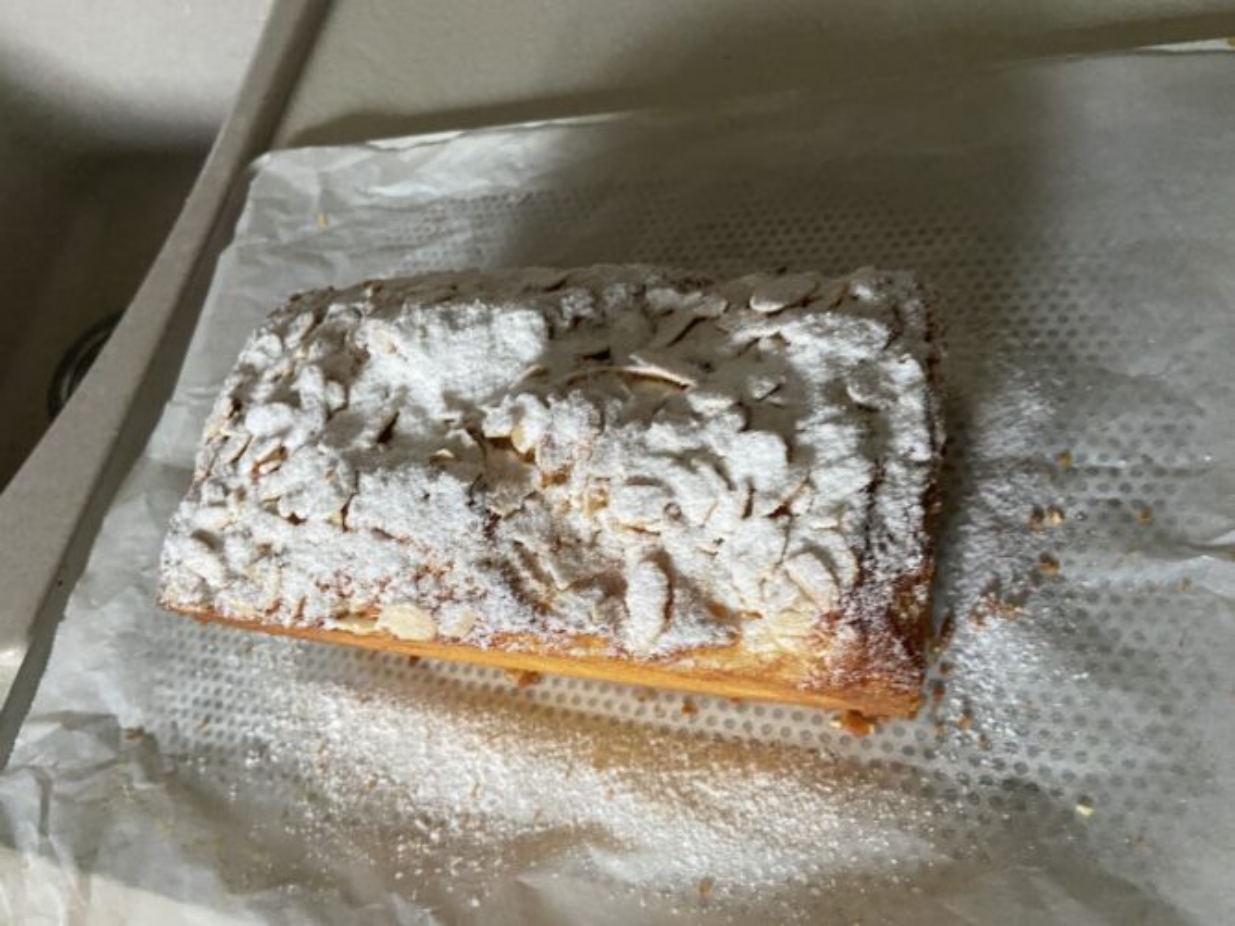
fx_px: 927
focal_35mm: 26
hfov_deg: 67.3
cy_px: 463
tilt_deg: -56.7
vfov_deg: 53.0
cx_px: 618
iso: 500
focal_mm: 4.25
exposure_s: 1/42
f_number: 1.8
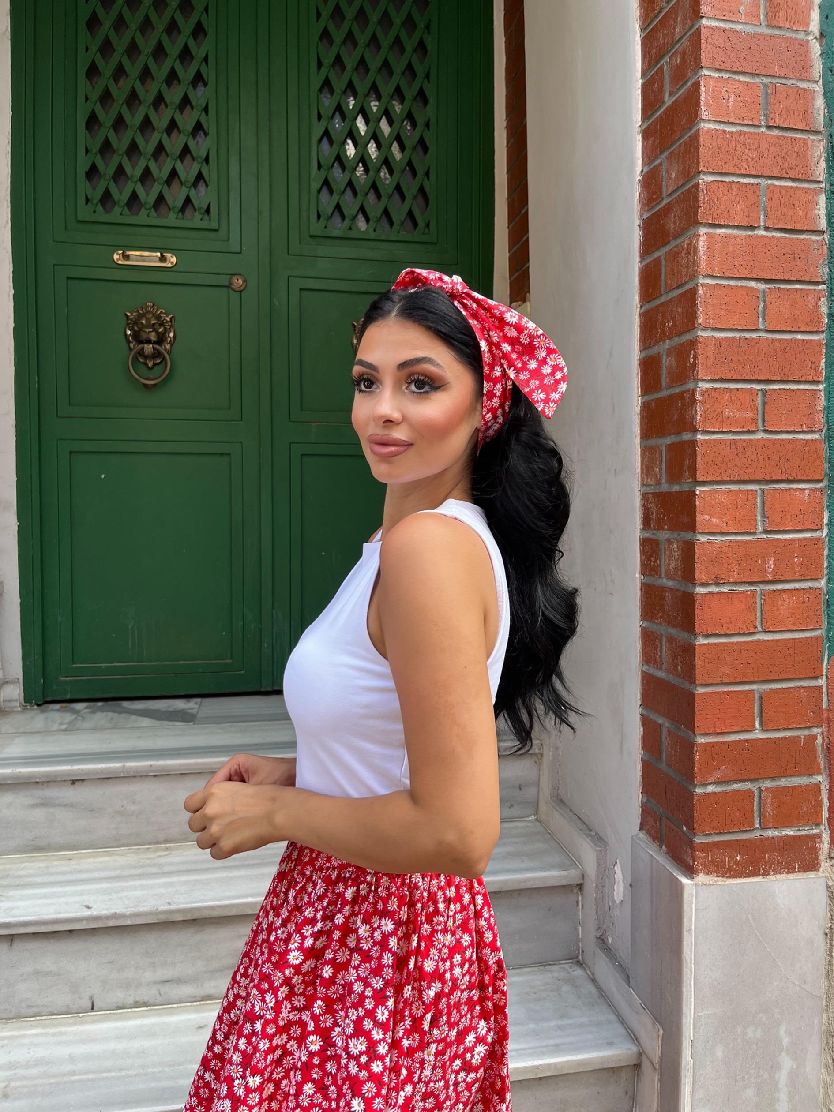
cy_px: 556
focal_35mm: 26
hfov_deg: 53.1
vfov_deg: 67.3
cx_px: 417
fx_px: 835
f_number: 1.6
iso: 32
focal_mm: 5.1
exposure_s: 1/144
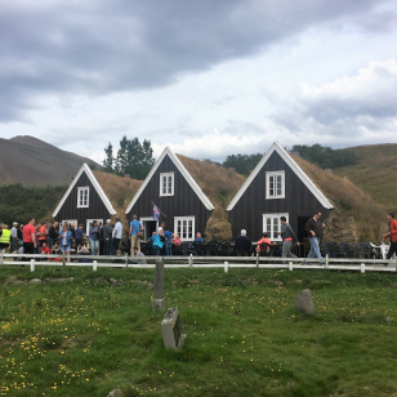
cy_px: 197
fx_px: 454
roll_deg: +0.5
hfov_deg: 47.2
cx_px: 192
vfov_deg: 47.2
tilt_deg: +6.5
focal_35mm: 35
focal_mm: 4.15
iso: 25
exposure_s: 1/1508
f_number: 2.2
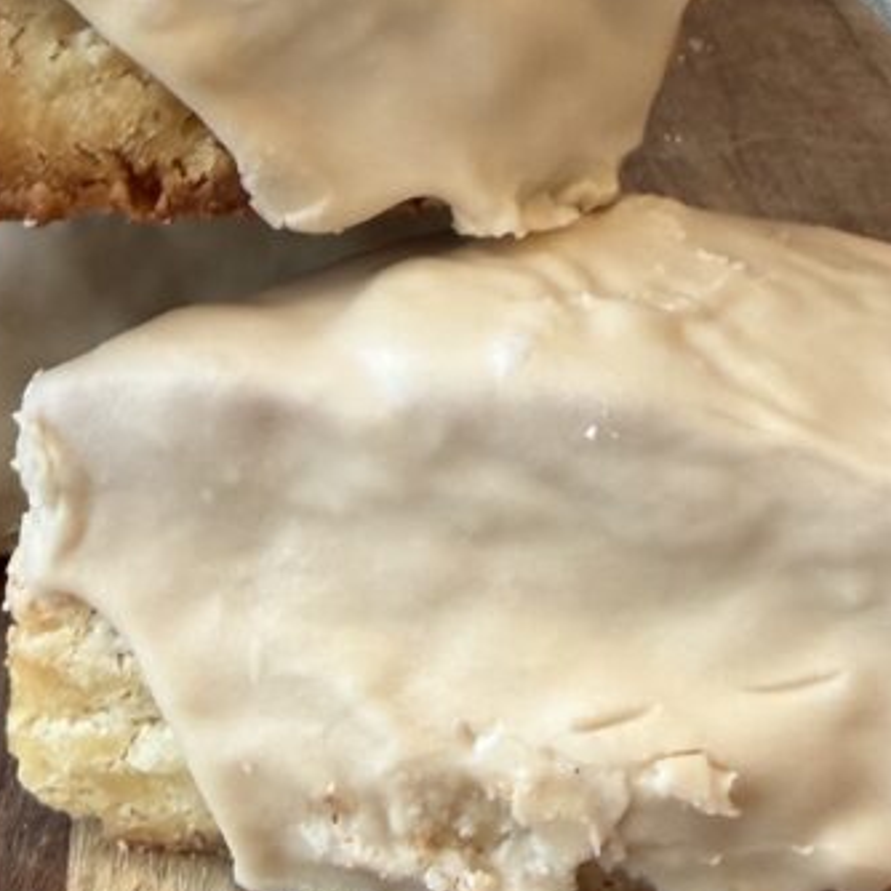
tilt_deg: -20.9
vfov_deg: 25.4
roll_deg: -0.5
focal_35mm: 65
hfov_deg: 26.3
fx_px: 1893
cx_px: 259
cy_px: 35
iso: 250
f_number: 2.2
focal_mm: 2.22
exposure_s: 1/60
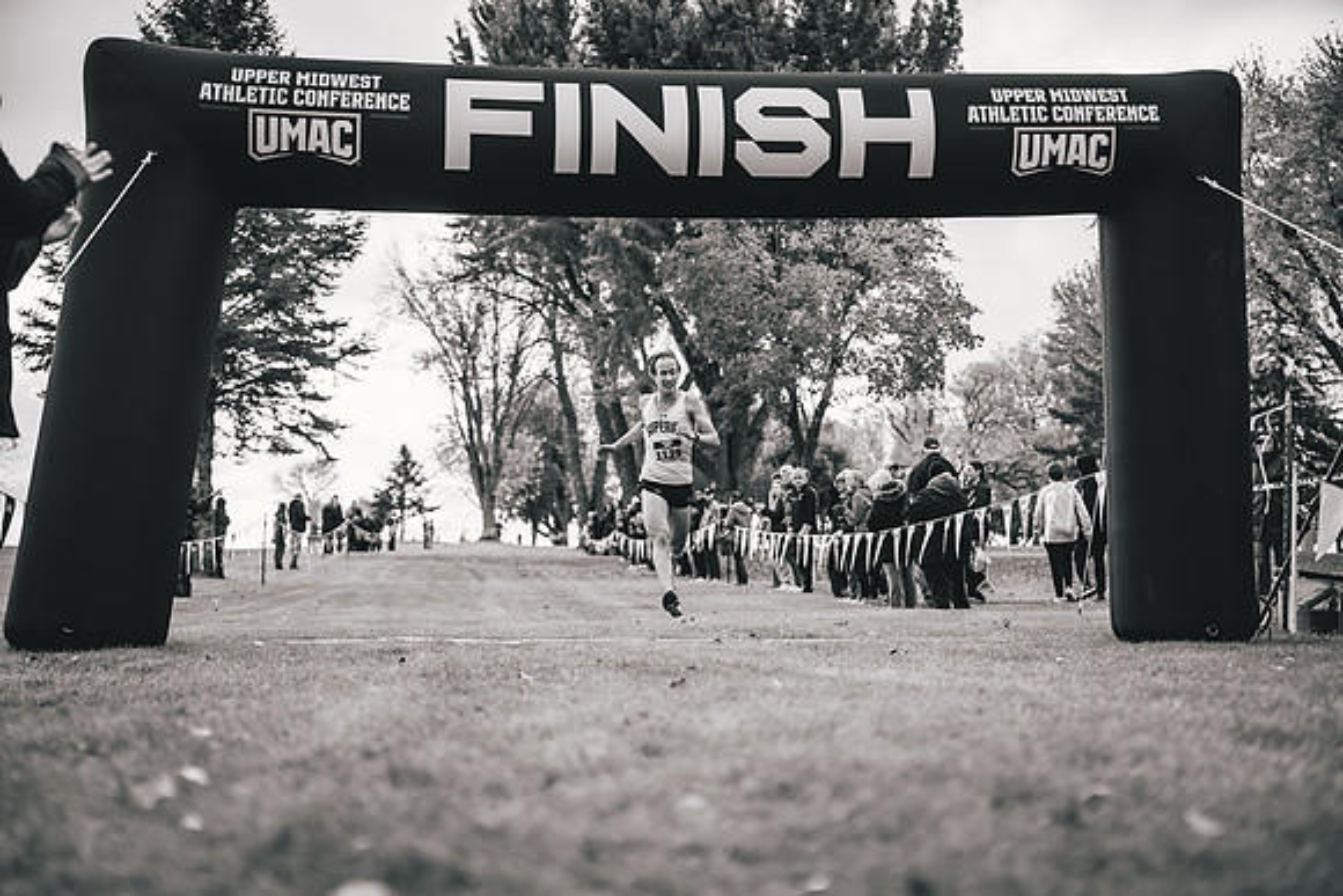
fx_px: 1945
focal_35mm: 52
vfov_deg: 25.9
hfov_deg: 38.1
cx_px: 672
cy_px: 448
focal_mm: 52
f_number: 2
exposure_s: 1/3200
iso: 200
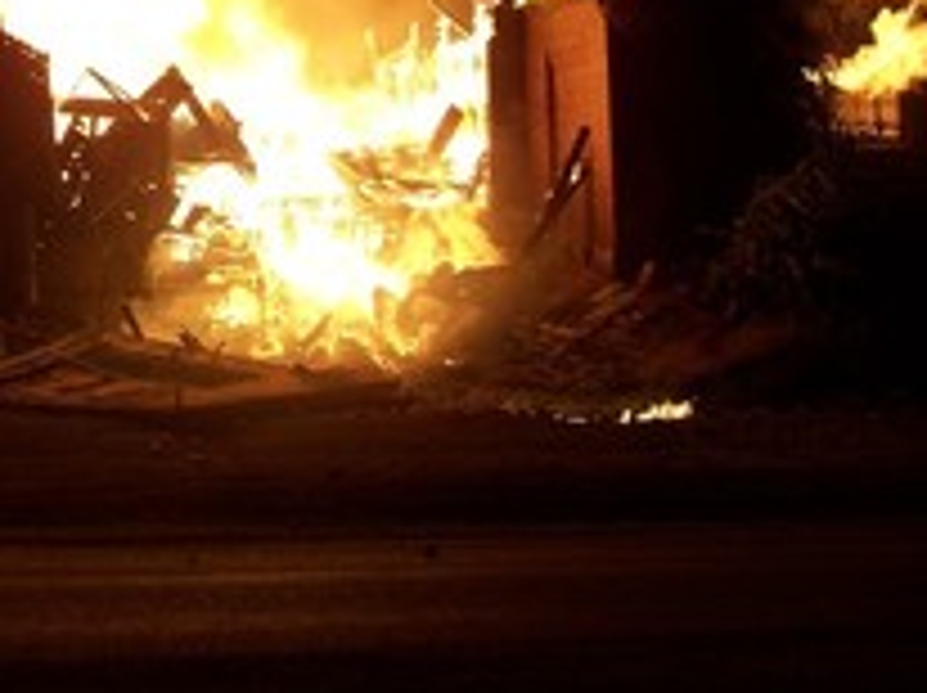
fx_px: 2407
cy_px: 2
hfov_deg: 20.4
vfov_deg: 16.1
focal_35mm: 90
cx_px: -176
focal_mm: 7.8
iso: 64
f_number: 2.8
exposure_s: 1/60
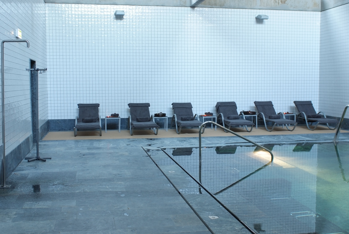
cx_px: 174
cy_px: 117
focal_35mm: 42
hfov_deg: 46.4
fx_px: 408
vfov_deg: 32.0
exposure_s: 1/40
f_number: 3.2
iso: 640
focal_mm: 28
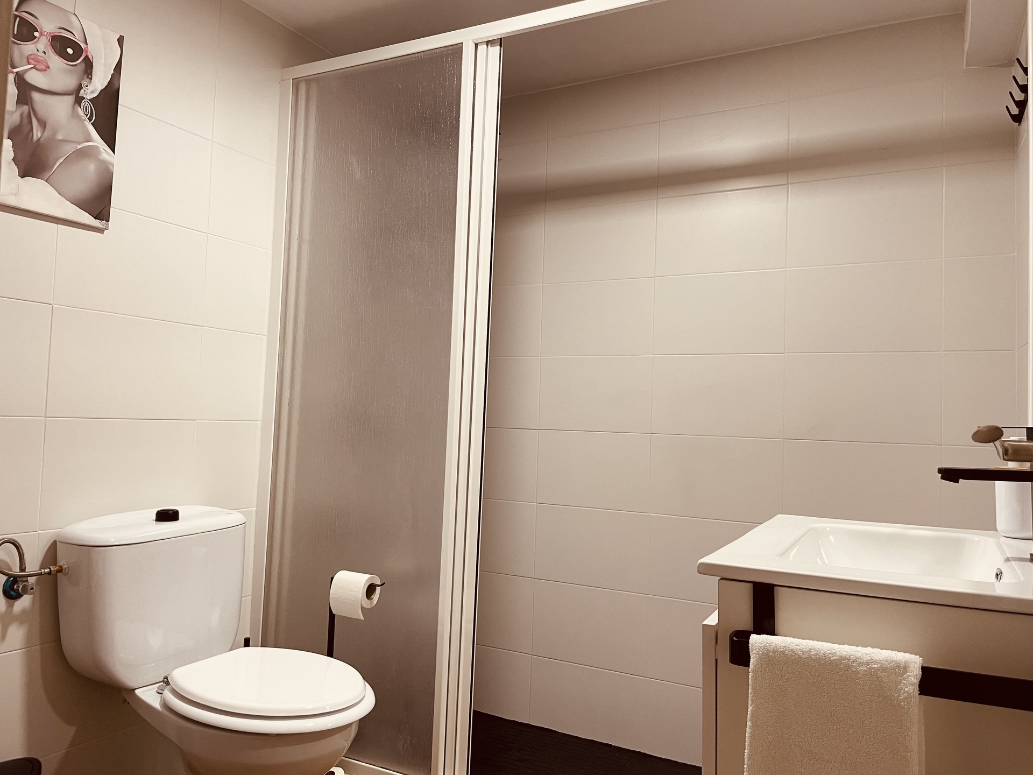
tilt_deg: +3.0
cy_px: 388
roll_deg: -1.7
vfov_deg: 53.1
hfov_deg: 67.3
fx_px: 776
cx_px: 516
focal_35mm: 26
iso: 80
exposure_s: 1/50
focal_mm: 4.2
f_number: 1.6
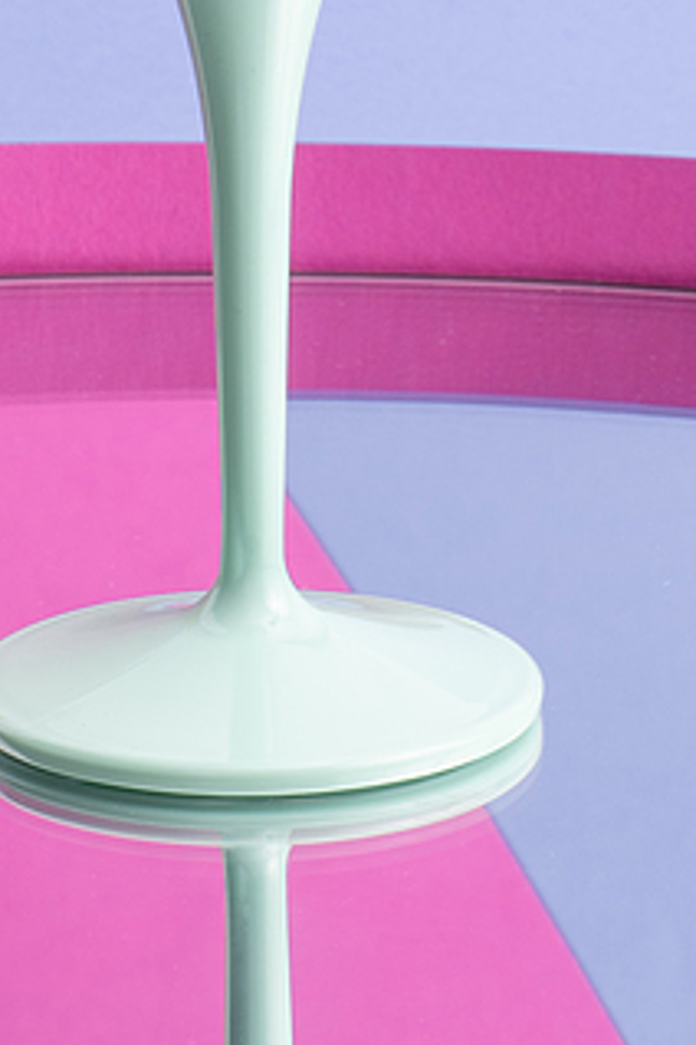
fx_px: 8293
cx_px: 440
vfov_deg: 7.1
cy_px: -219
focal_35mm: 286
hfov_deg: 4.8
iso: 100
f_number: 18
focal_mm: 70
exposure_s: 1/125
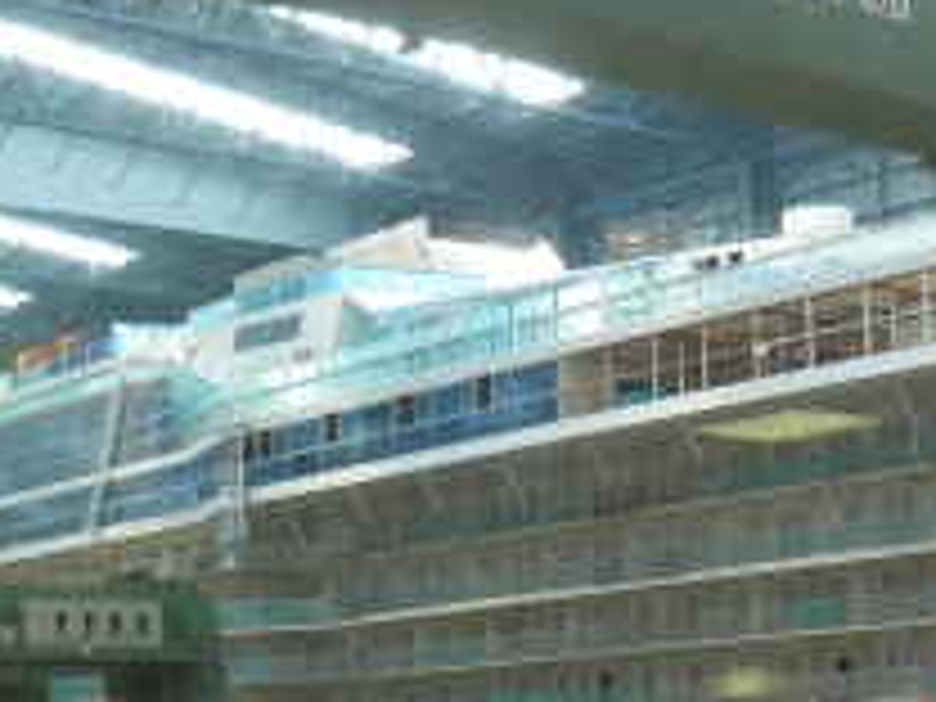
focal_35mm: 85
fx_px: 2298
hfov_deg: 23.0
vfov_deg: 16.8
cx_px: 436
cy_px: 774
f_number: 2.8
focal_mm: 6
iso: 125
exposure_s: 1/30
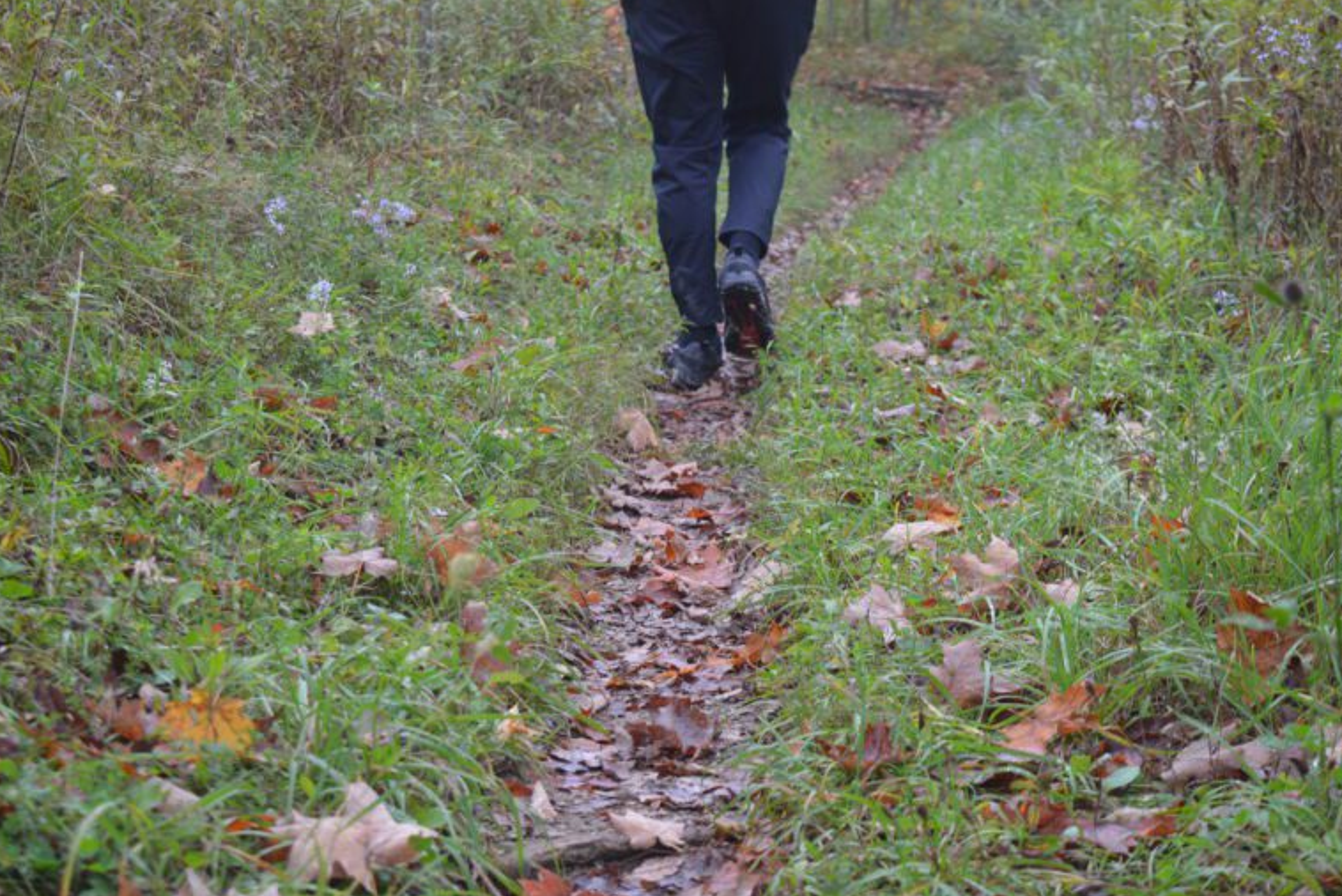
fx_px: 3114
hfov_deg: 24.3
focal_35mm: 84
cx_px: 675
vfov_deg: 16.4
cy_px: 449
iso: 180
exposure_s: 1/125
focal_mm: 55
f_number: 5.6
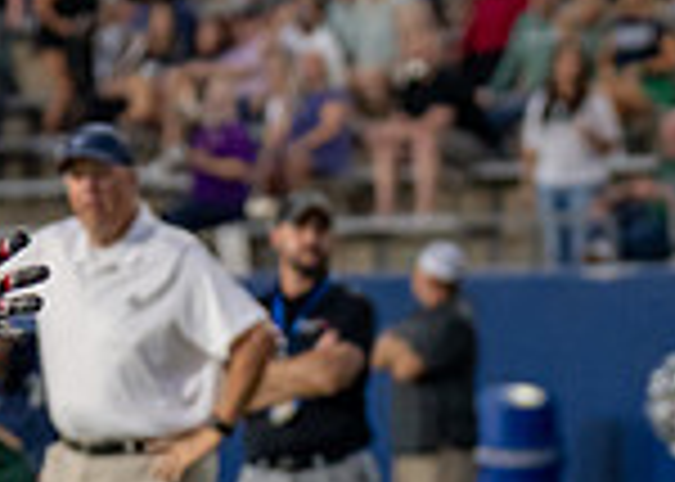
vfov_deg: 2.9
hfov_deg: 4.0
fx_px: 9562
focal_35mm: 499
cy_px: 682
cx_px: 757
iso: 2000
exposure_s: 1/1600
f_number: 2.8
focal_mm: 90
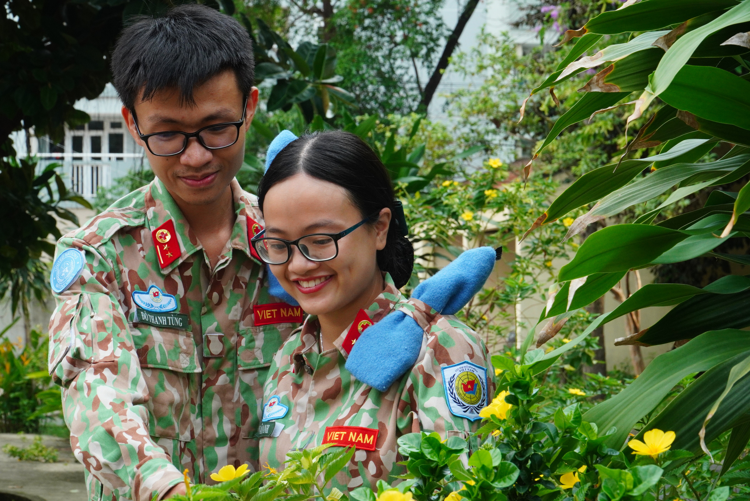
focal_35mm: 94
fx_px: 1970
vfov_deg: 14.5
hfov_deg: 21.6
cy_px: 250
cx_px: 375
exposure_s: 1/125
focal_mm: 63
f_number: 13
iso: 800
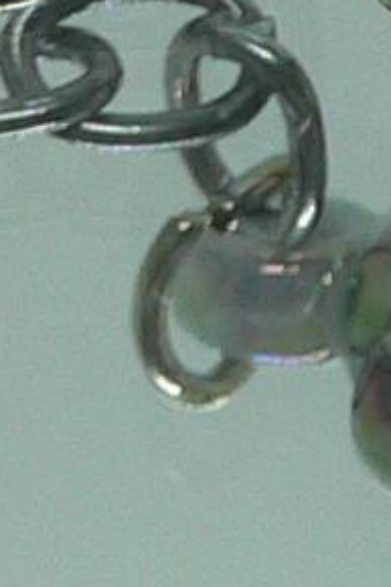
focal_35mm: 253
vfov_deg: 8.0
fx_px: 4126
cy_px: -182
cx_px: 543
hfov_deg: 5.4
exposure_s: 1/60
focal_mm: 4.6
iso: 80
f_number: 2.8
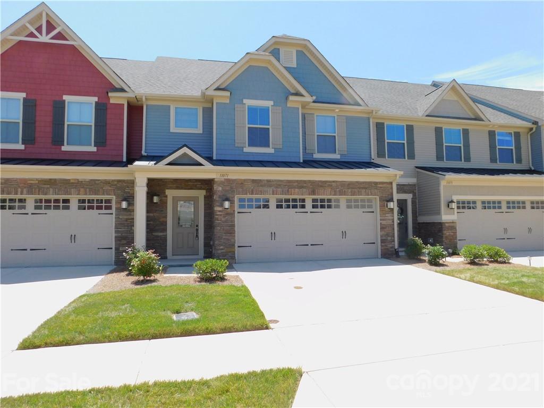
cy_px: 204
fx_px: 361
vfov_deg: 58.9
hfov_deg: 73.9
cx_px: 272
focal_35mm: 23
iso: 125
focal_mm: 4
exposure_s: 1/800
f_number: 3
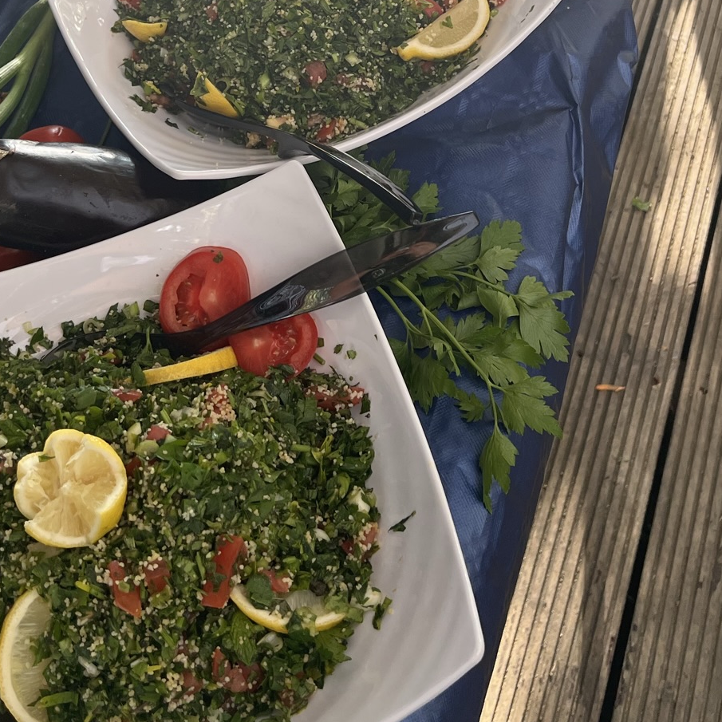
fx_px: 1227
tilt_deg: -46.5
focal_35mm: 52
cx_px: 288
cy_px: 65
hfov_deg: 32.7
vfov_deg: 31.2
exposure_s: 1/156
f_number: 1.5
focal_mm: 5.7
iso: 64
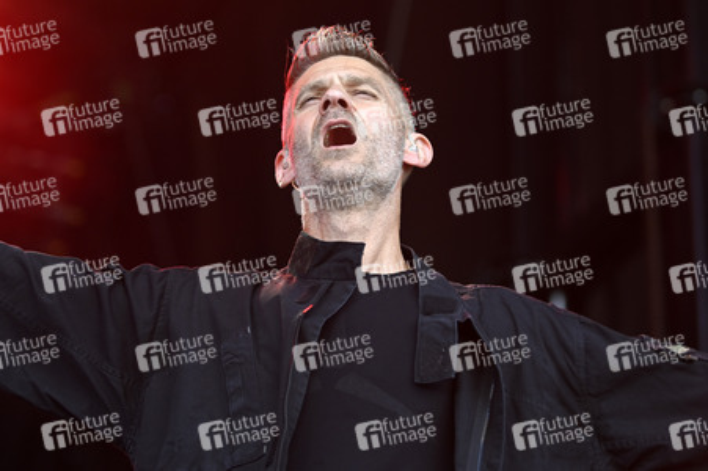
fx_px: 1926
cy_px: 236
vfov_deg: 13.9
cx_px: 354
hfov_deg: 20.8
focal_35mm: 98
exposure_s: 1/400
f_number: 2.8
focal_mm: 98
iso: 320
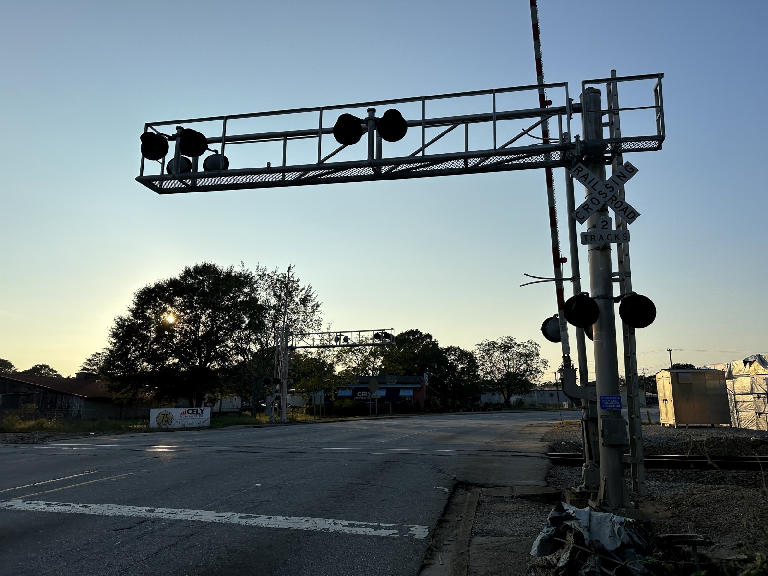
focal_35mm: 24
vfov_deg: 56.8
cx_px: 384
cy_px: 288
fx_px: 532
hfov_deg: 71.6
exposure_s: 1/7042
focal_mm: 6.86
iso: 80
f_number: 1.78
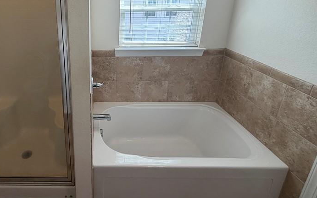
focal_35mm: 22
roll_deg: +2.1
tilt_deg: -17.2
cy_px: 49
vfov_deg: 52.5
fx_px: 190
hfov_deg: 75.3
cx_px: 89
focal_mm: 2.22
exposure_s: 1/120
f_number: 2.2
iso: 80
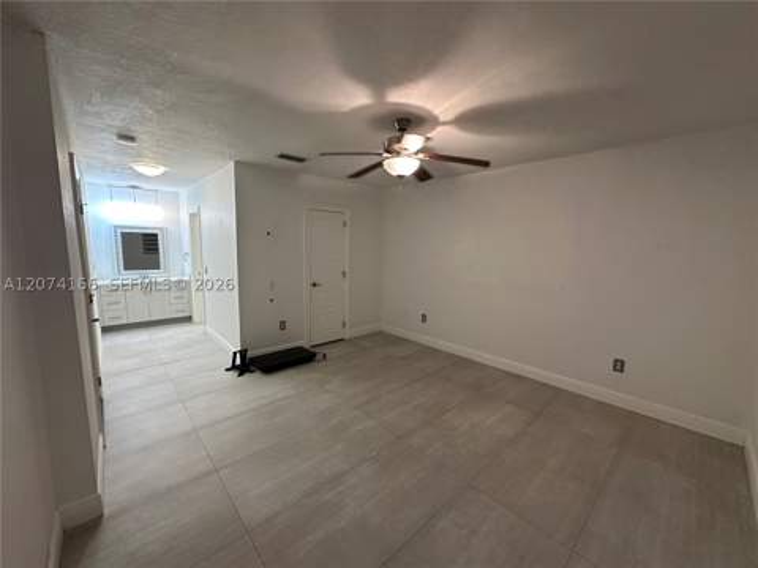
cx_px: 379
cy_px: 284
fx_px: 307
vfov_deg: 85.7
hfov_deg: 102.1
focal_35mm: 14
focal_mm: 2.22
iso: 320
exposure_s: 1/60
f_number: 2.2
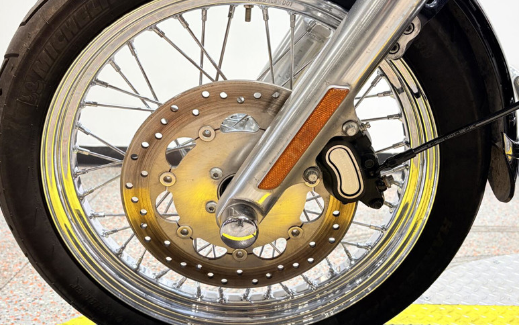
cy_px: 123
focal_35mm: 38
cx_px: 246
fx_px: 538
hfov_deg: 51.5
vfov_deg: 33.4
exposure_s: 1/120
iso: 64
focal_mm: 5.96
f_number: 1.6
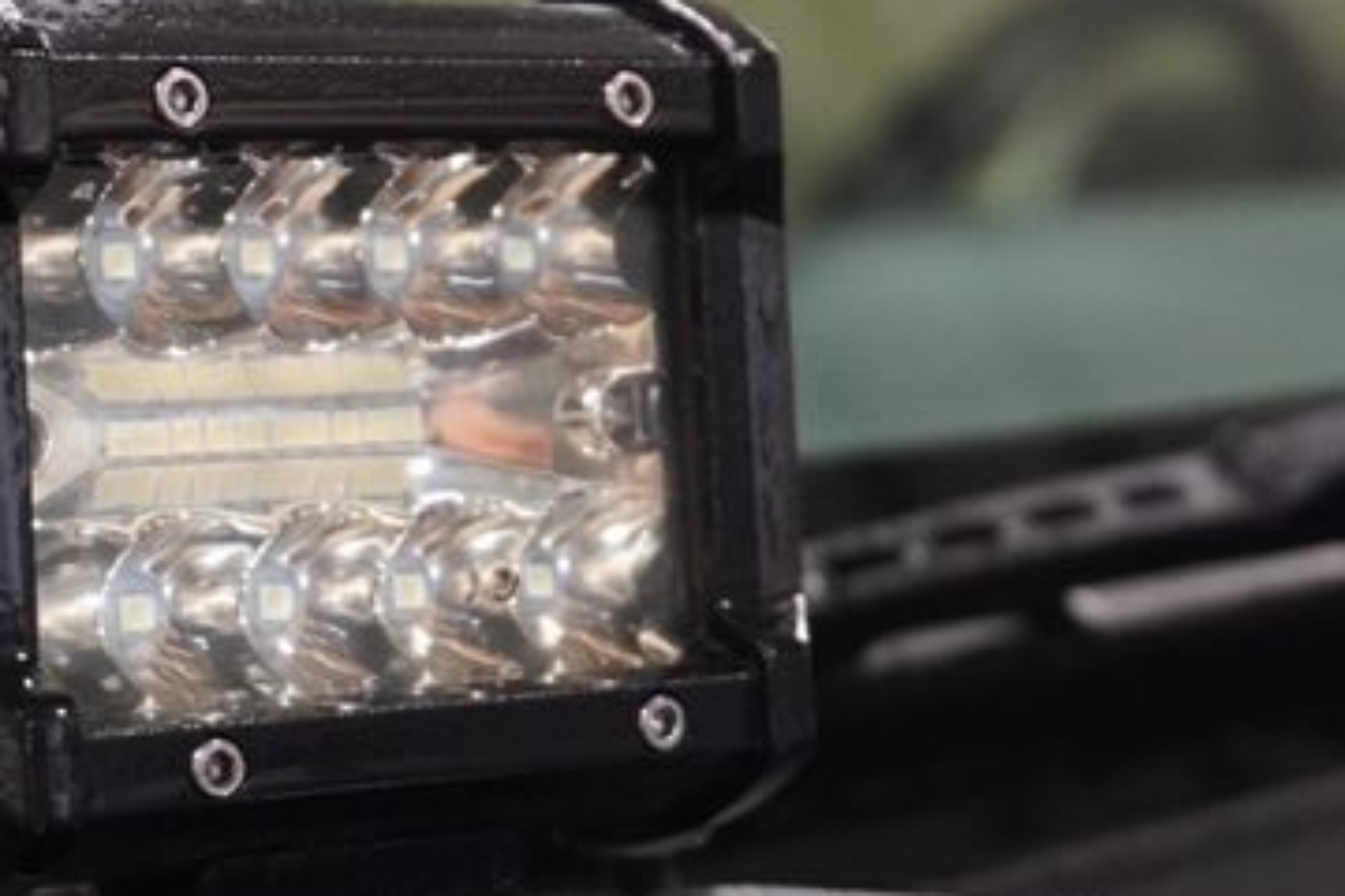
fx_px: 4184
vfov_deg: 12.2
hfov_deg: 18.3
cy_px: 429
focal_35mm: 112
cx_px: 583
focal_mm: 42
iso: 4000
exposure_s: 1/80
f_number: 5.6
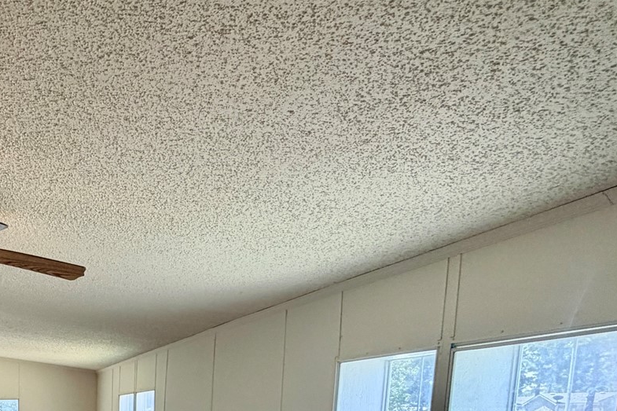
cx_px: -34
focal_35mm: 38
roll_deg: +1.2
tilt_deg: -10.3
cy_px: 526
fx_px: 651
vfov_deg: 28.9
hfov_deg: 42.0
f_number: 2.2
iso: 100
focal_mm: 2.22
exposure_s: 1/120
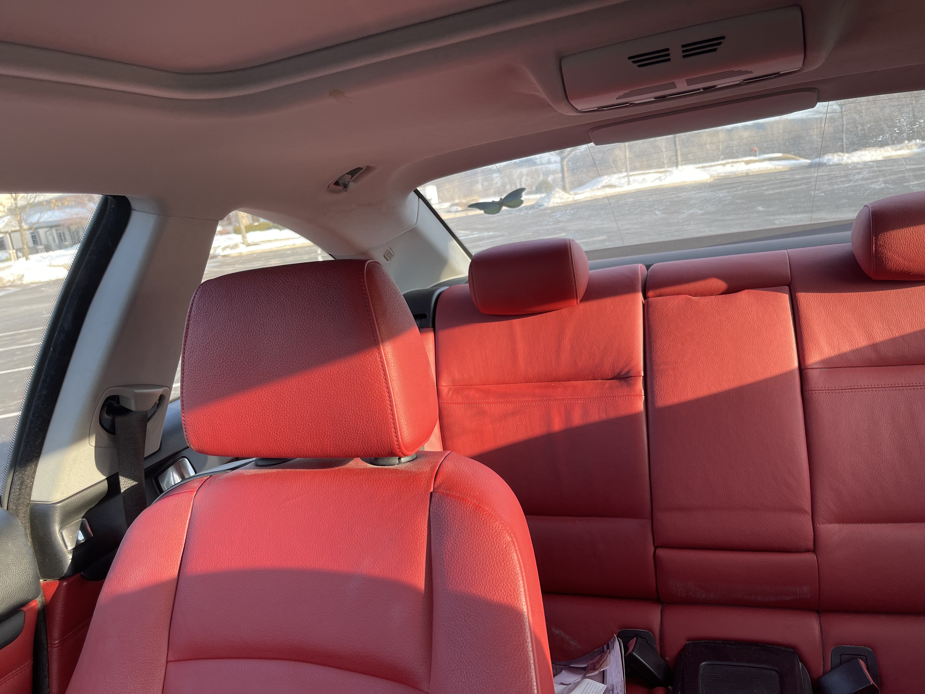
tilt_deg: -13.6
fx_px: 668
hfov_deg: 69.4
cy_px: 347
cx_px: 462
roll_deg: +7.9
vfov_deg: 54.9
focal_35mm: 25
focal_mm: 5.1
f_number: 1.6
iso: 32
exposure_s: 1/190
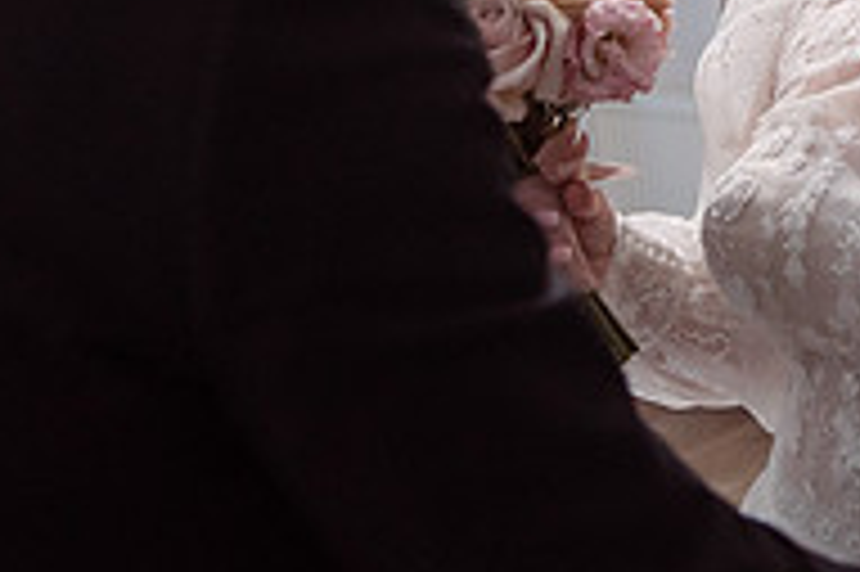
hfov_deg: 21.8
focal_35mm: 90
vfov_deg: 14.7
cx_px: 872
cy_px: -121
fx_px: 2148
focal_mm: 24
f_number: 2.8
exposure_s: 1/200
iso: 1600
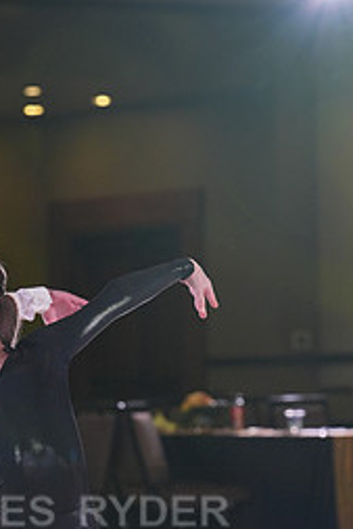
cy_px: 537
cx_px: -26
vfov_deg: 9.9
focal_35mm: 206
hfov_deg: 6.6
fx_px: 3026
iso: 800
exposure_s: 1/400
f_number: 4
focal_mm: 90
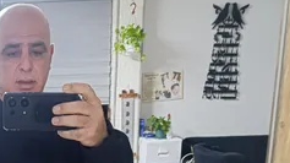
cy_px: 214
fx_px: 407
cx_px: 7
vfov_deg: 20.5
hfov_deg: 35.8
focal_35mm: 53
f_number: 1.6
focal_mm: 6.14
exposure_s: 1/50
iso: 1250
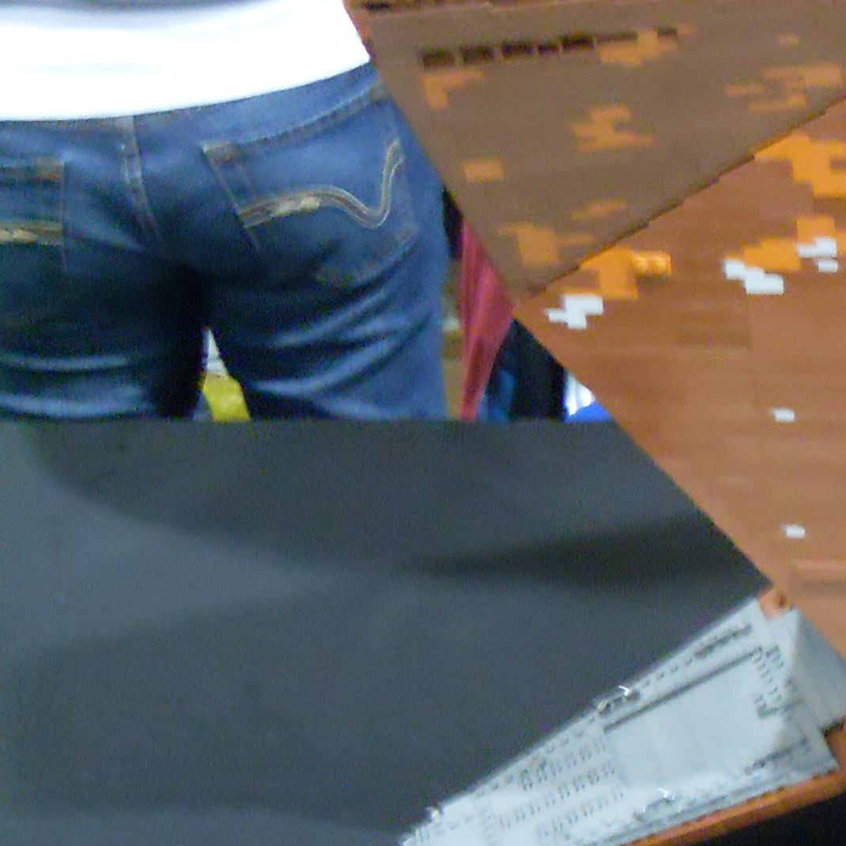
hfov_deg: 16.0
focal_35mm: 100
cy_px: 533
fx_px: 2765
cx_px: 1268
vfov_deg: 17.4
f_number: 2.8
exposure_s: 1/3
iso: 200
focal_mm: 6.3
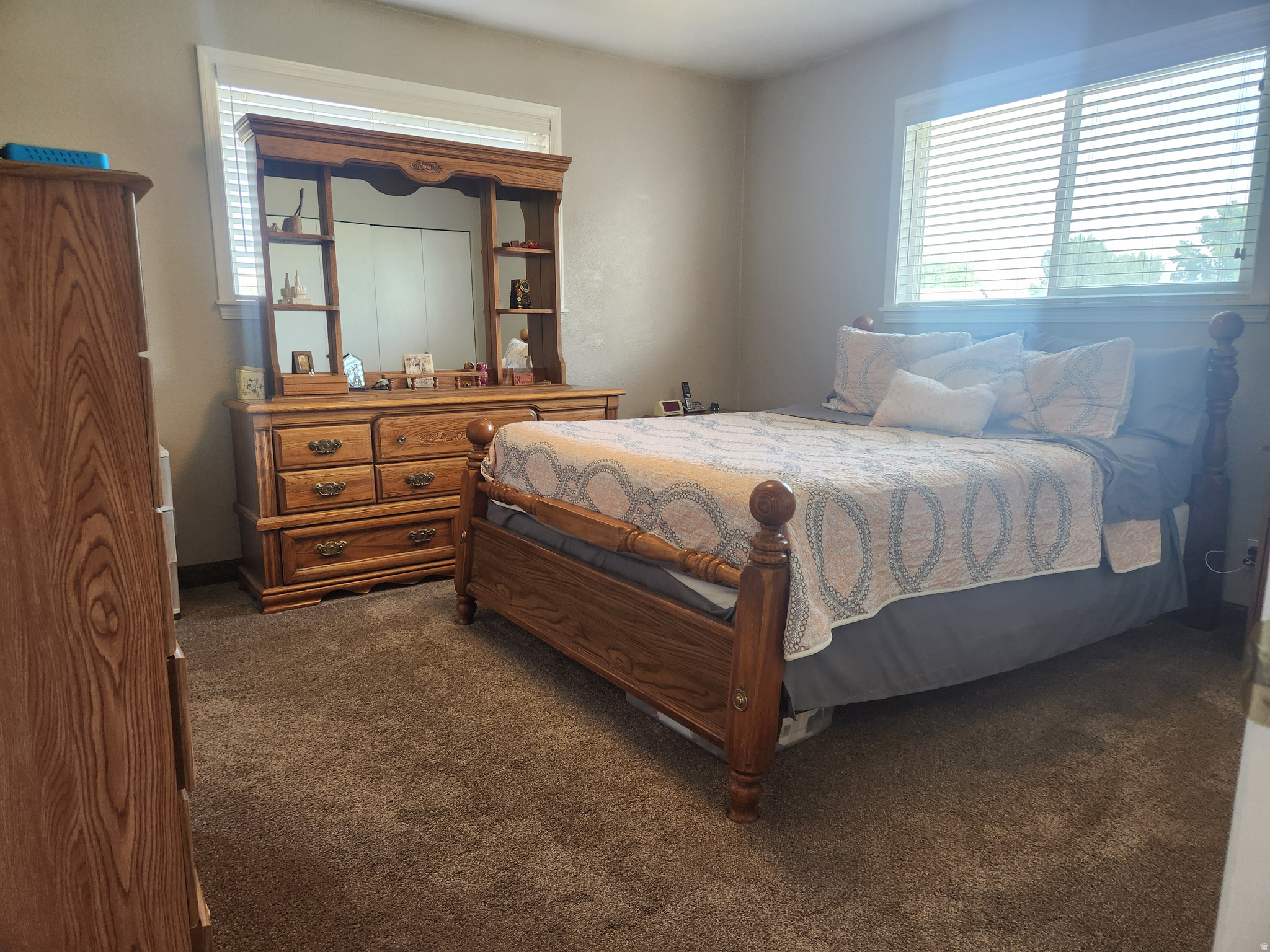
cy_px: 476
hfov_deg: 73.9
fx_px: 844
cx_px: 635
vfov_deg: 58.9
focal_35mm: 23
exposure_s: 1/120
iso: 200
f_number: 1.8
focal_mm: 5.4
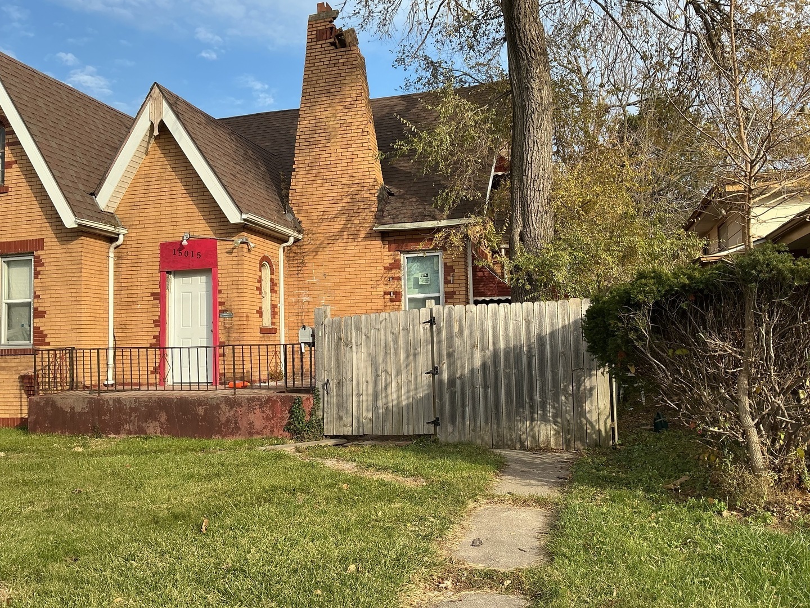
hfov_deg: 61.7
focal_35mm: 29
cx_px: 405
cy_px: 304
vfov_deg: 48.2
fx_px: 679
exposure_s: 1/997
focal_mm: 3
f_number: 1.8
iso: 25
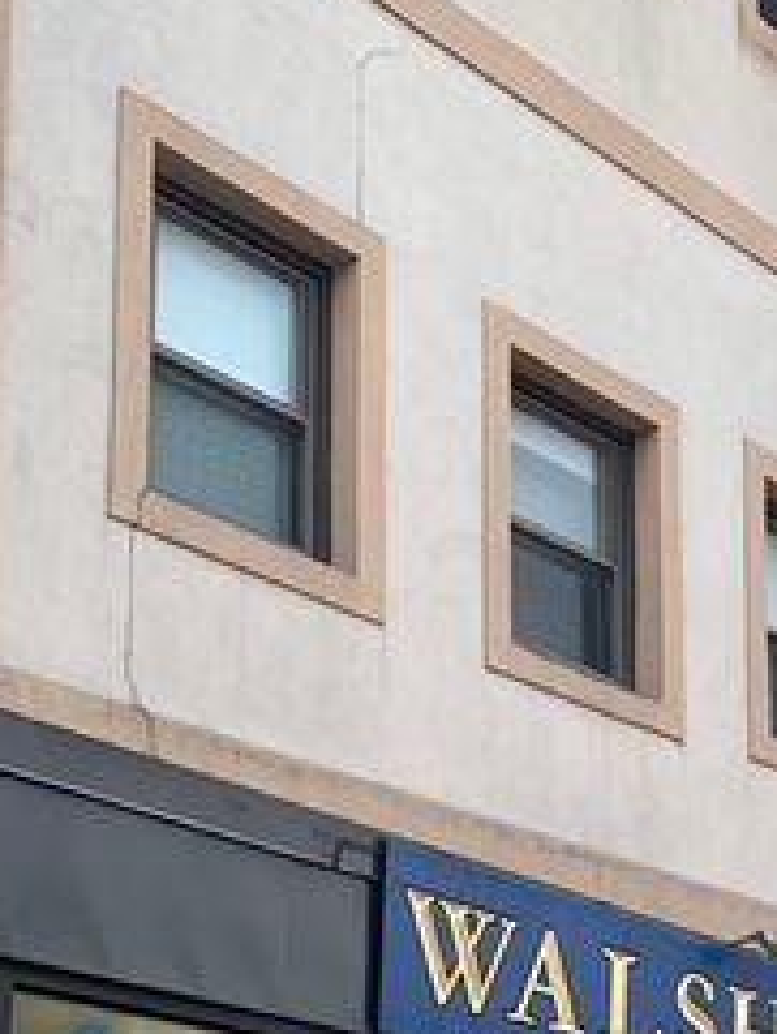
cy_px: 1058
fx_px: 2153
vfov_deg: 25.5
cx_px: 558
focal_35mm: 72
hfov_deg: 20.3
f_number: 1.8
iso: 25
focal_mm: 4.25
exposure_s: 1/495
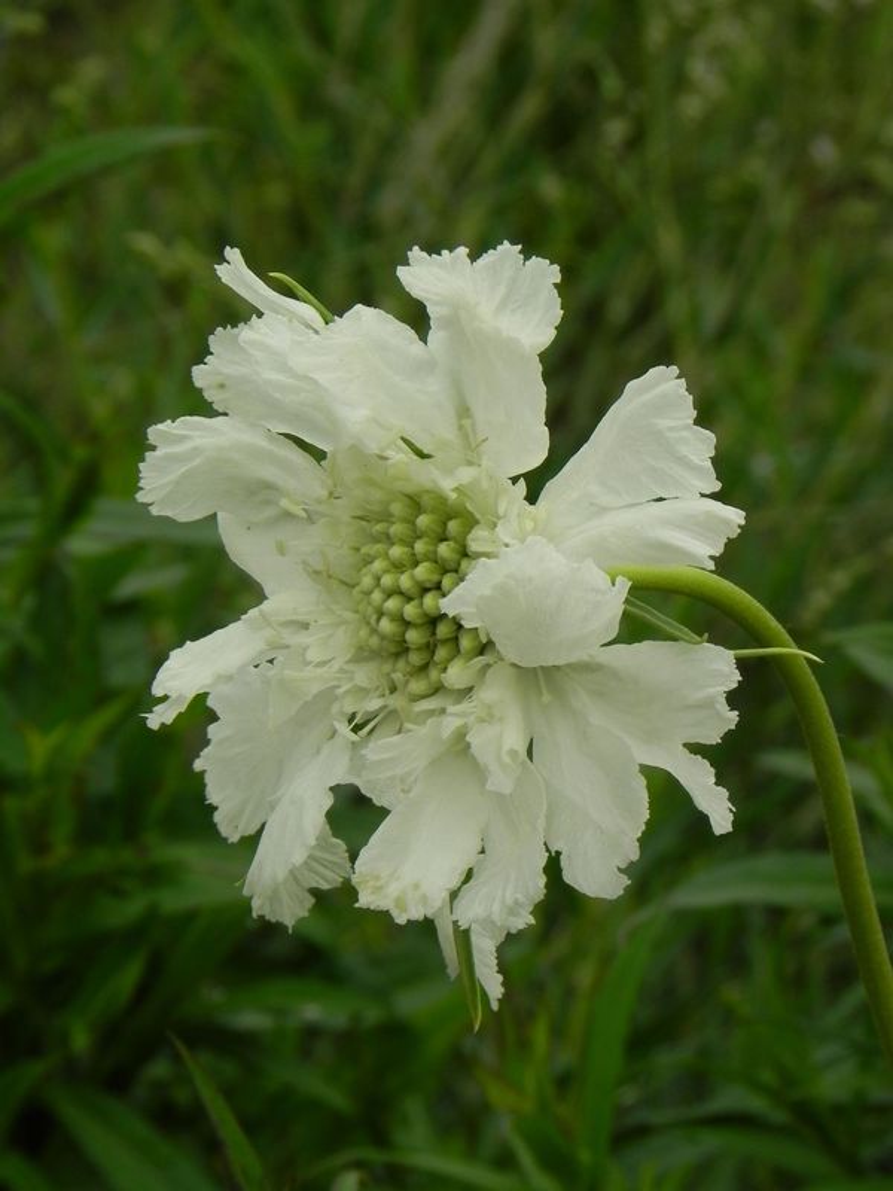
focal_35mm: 212
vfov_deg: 9.3
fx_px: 7292
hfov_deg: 7.0
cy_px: 596
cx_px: 446
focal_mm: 37.7
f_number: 8
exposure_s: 1/320
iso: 160
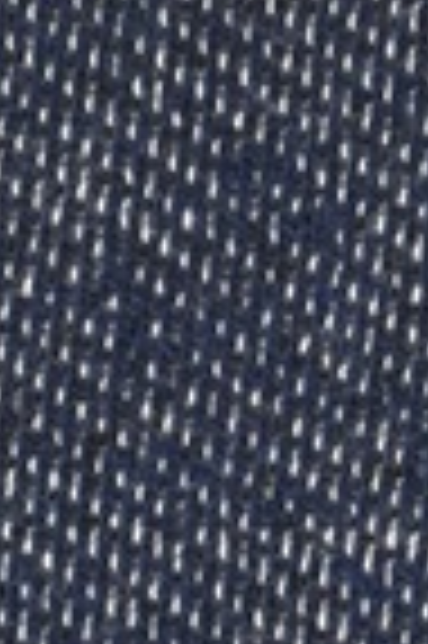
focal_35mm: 388
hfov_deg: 3.5
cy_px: -9
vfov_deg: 5.3
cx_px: 1014
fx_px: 6936
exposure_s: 1/40
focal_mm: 34
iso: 1600
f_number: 13
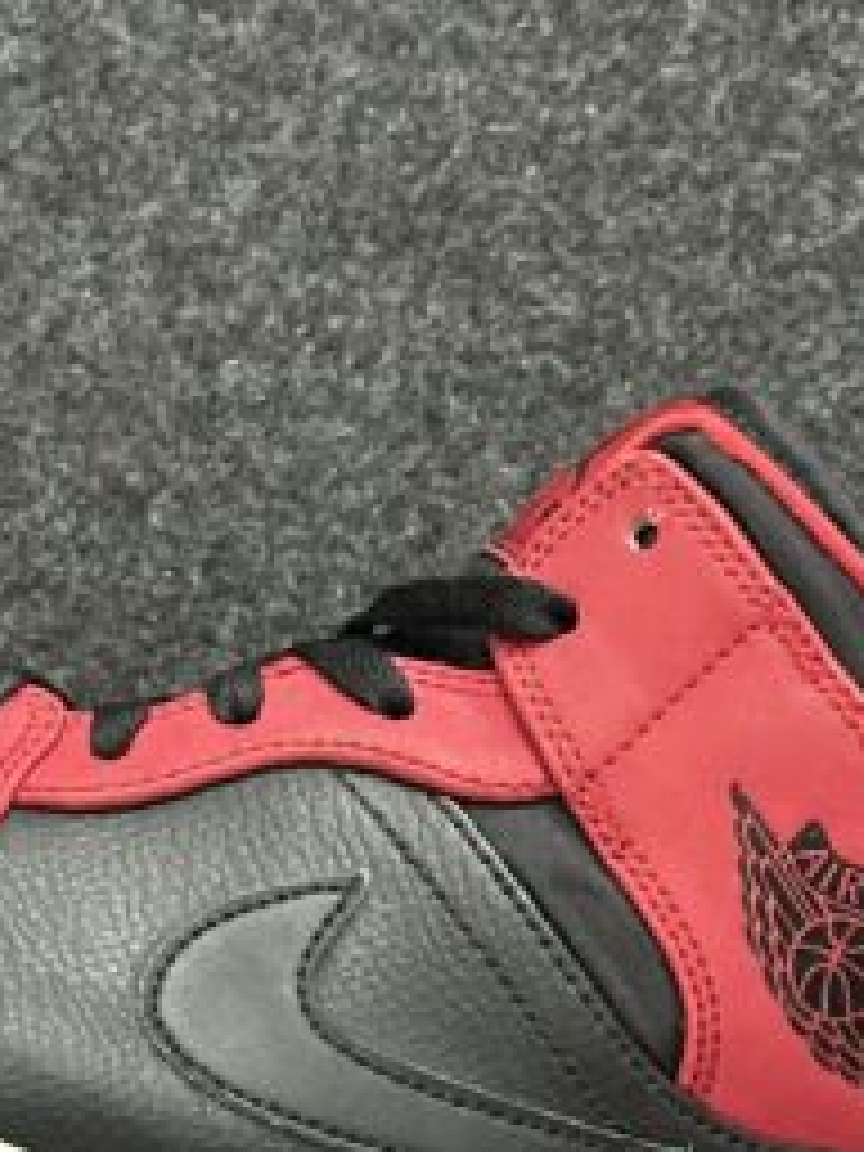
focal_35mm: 150
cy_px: 1654
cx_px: 32
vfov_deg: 12.6
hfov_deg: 9.8
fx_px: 4992
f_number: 1.78
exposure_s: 1/34
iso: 500
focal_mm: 6.86
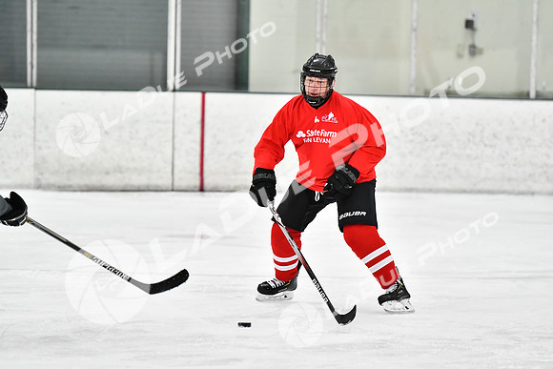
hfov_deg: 10.5
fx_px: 2996
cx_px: 276
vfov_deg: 7.0
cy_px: 184
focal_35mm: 195
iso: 5000
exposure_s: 1/1250
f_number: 2.8
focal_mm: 130
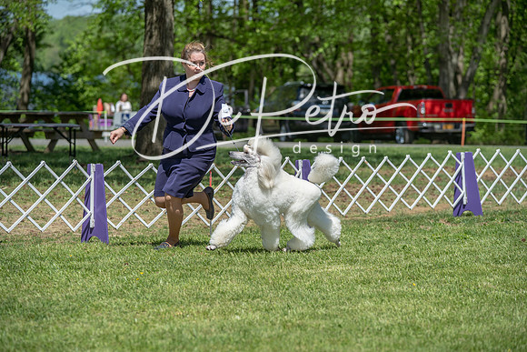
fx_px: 1977
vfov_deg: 10.2
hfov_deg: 15.2
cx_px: 264
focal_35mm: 135
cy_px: 176
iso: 200
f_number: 5
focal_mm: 135
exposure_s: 1/1000
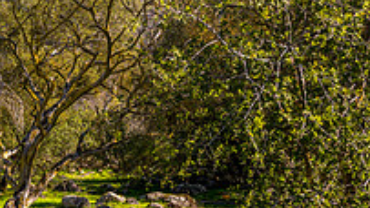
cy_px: 171
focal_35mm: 84
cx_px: -55
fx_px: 824
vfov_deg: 14.3
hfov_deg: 23.5
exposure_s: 1/15
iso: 64
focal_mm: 28
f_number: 9
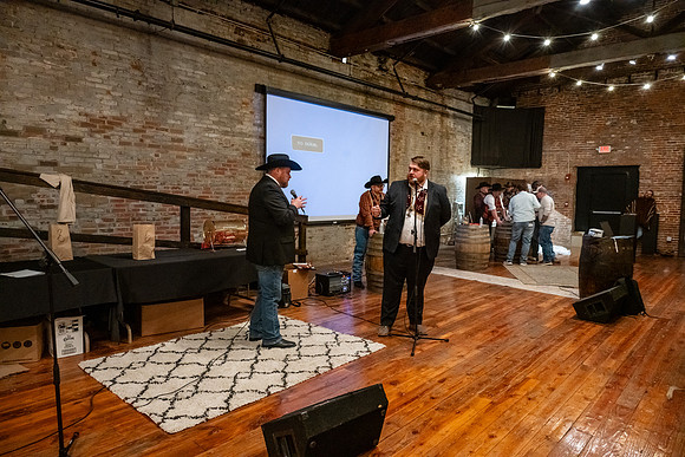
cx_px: 342
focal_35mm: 24
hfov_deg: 73.7
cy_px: 228
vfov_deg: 53.2
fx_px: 457
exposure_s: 1/40
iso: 6400
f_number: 6.3
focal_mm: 24
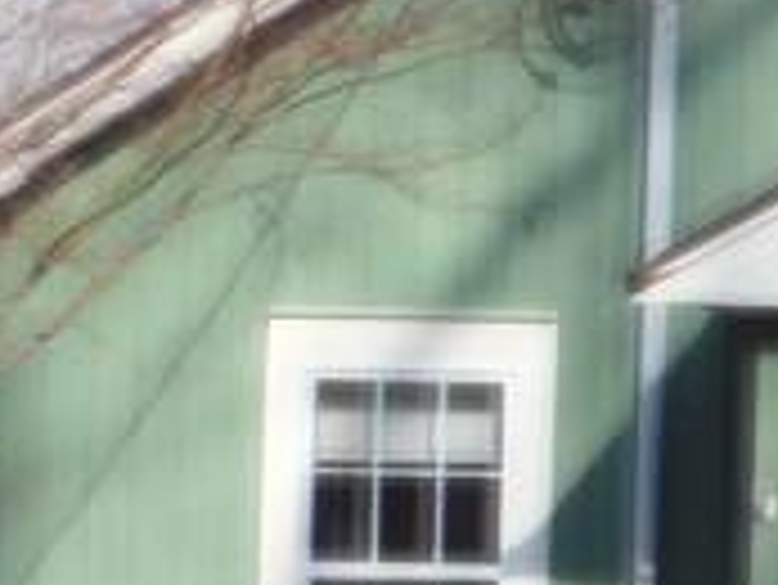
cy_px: 580
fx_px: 5330
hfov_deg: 7.6
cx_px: 2033
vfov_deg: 6.3
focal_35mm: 237
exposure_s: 1/800
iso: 125
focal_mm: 7.1
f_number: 3.6
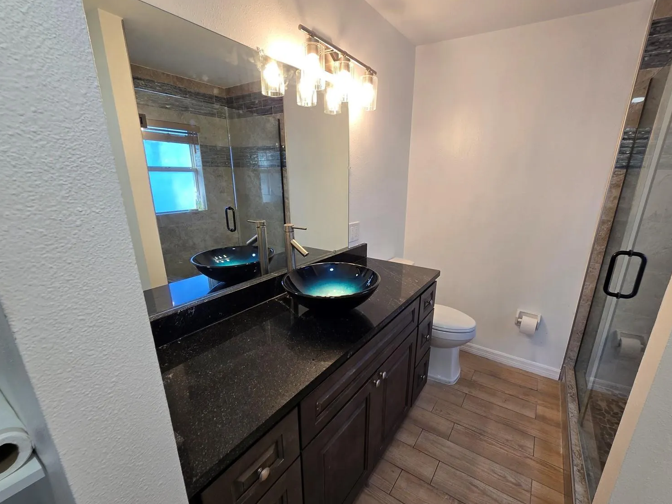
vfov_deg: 85.5
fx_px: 272
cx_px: 359
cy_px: 268
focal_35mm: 14
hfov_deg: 101.9
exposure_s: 1/60
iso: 50
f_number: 2.2
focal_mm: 2.2
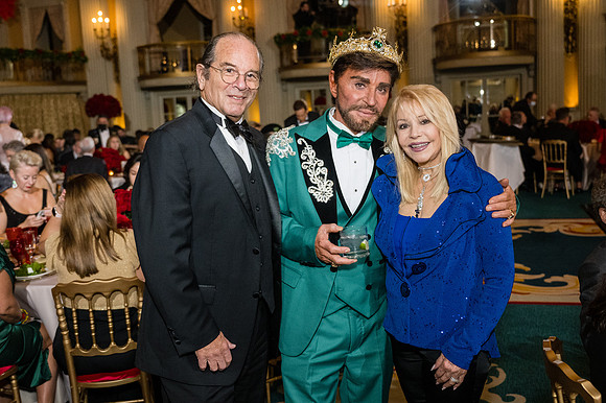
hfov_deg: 46.4
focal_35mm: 42
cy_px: 202
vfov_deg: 31.9
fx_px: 707
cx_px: 303
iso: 3200
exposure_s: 1/160
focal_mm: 28
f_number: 2.8
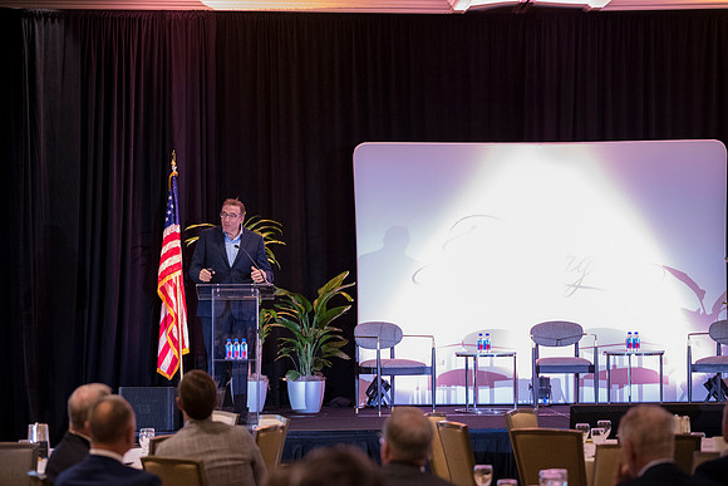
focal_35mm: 105
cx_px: 364
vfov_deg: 13.0
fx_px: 2124
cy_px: 243
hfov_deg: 19.5
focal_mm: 105
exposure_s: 1/160
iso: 5600
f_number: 2.8
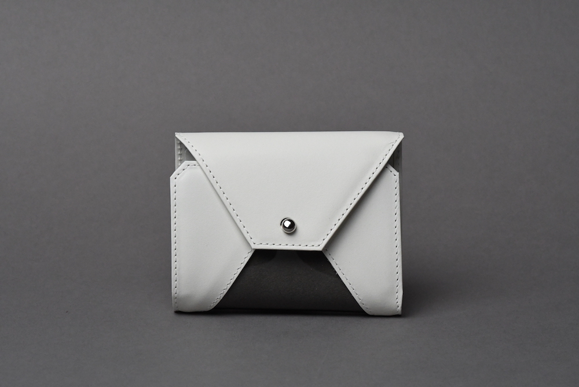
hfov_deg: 13.7
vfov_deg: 9.2
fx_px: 2413
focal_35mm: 150
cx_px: 290
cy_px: 194
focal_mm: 100
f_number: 10
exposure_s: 1/125
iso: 4000
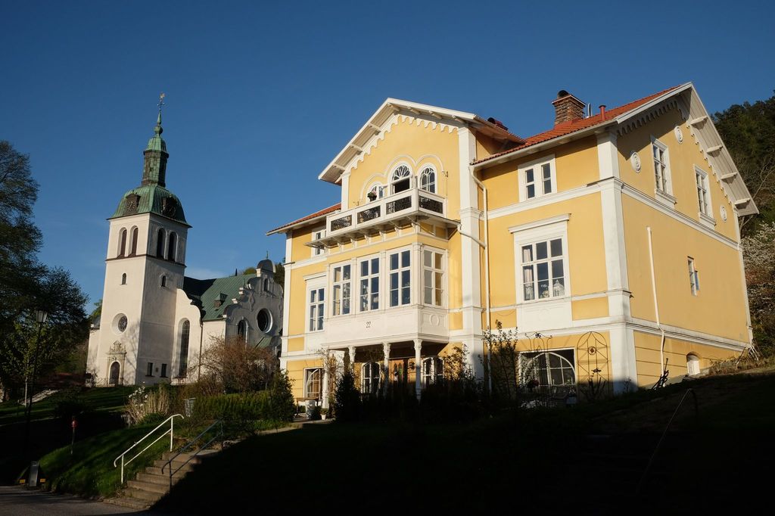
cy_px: 258
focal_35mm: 31
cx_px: 388
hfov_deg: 60.3
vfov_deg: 42.3
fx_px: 667
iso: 400
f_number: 14
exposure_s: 1/400
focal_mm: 20.5
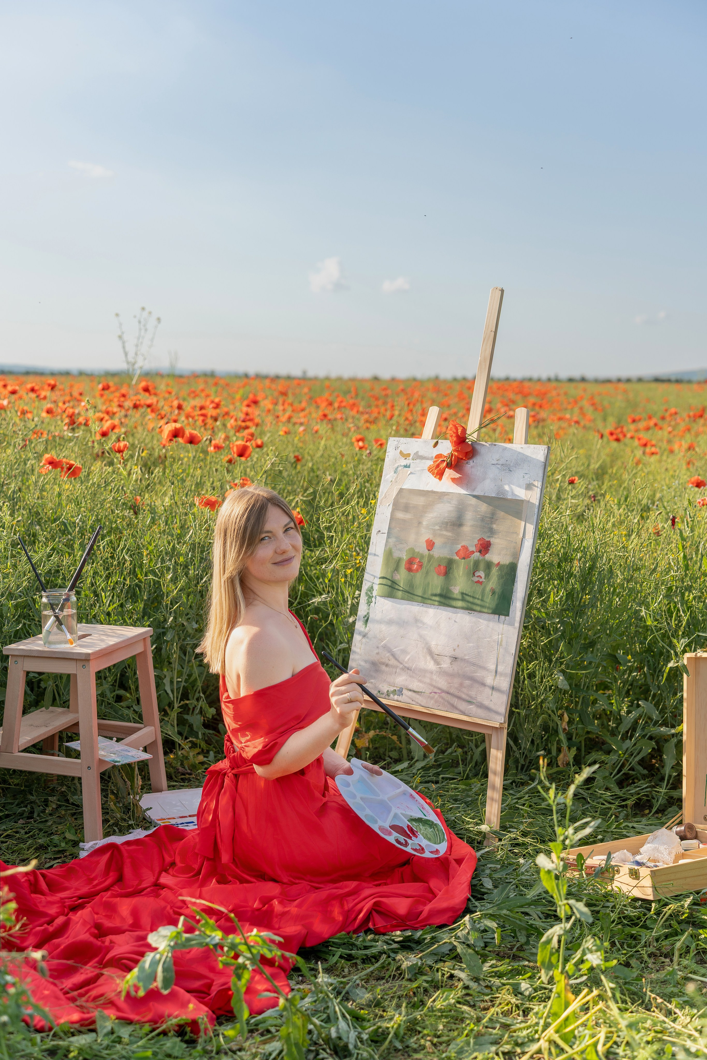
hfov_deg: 30.5
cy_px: 530
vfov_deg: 44.5
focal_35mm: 44
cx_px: 354
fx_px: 1296
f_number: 3.2
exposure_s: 1/800
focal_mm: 44
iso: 125
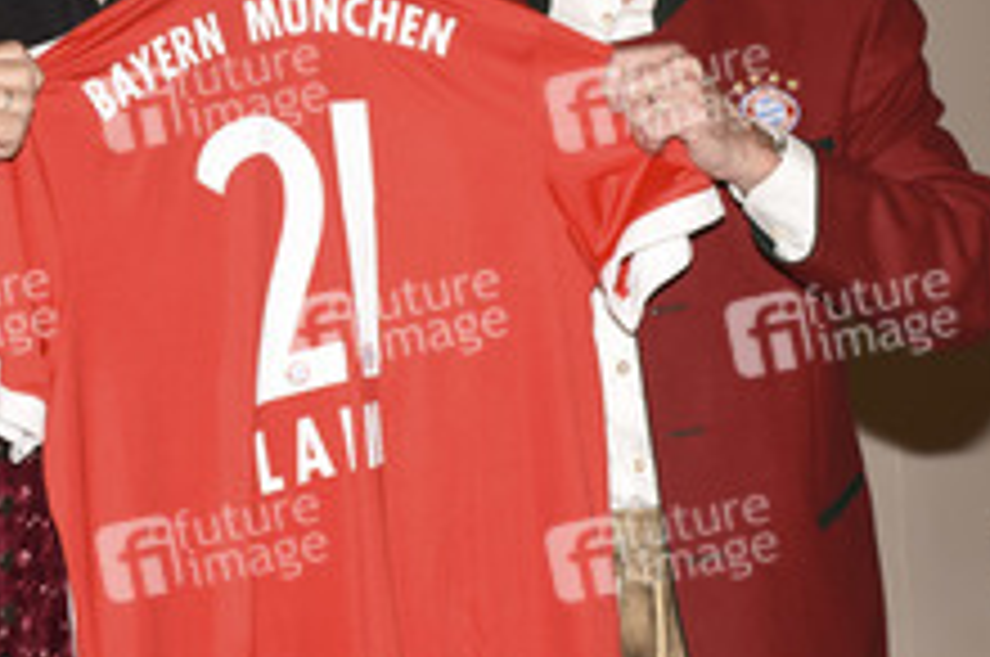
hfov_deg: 17.4
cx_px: 272
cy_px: 212
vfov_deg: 11.7
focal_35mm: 117
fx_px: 3213
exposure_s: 1/160
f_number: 5.6
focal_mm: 38
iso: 160
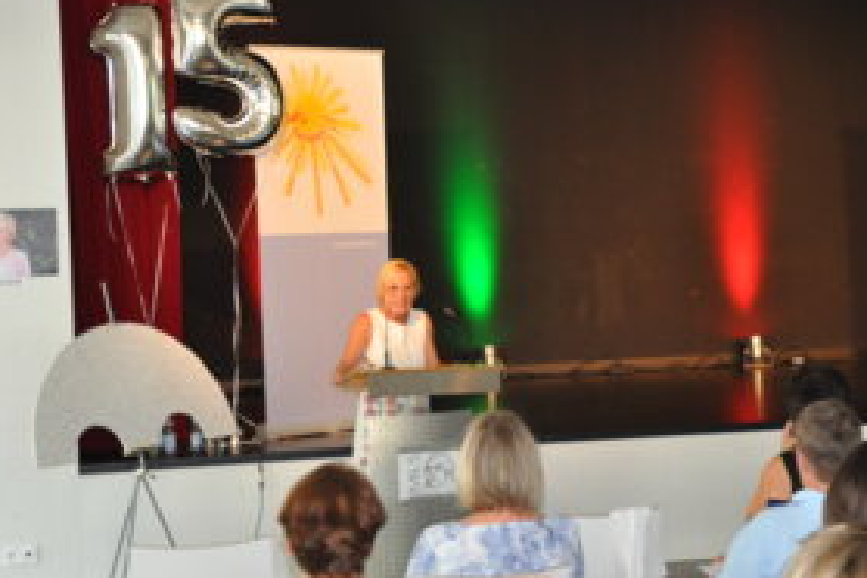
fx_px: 2071
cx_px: 510
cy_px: 249
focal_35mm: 86
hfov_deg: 23.6
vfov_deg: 15.9
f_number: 4.5
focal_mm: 40
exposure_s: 1/60
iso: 800
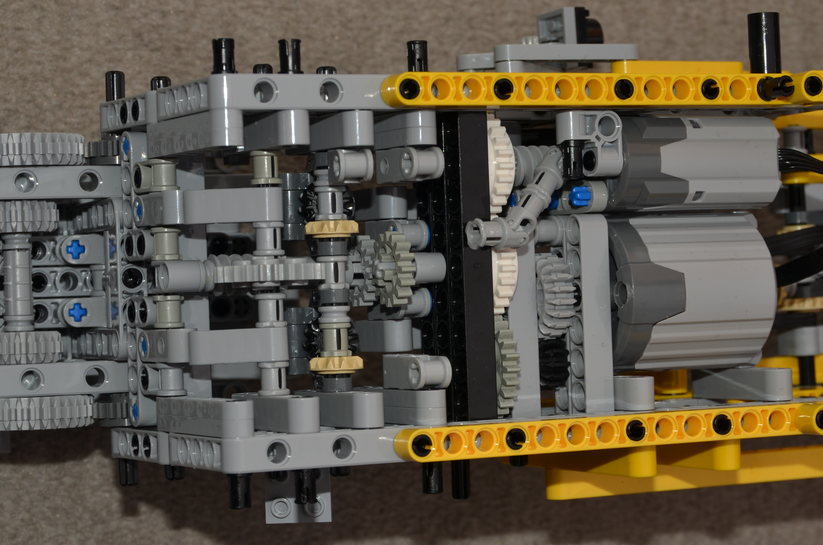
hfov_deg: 18.4
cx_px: 410
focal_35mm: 112
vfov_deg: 12.2
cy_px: 283
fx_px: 2548
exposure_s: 1/60
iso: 100
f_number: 9
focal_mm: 55
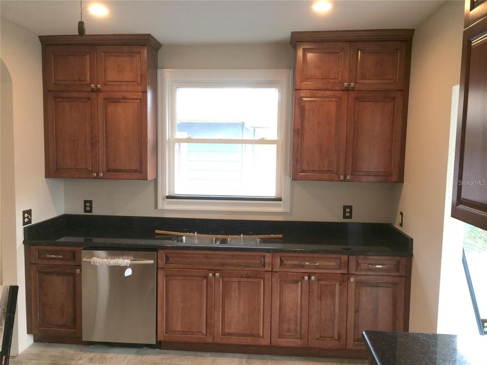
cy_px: 182
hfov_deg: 60.0
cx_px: 244
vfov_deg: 46.8
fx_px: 422
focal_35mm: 30
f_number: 2.2
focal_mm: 4.12
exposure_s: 1/30
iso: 40
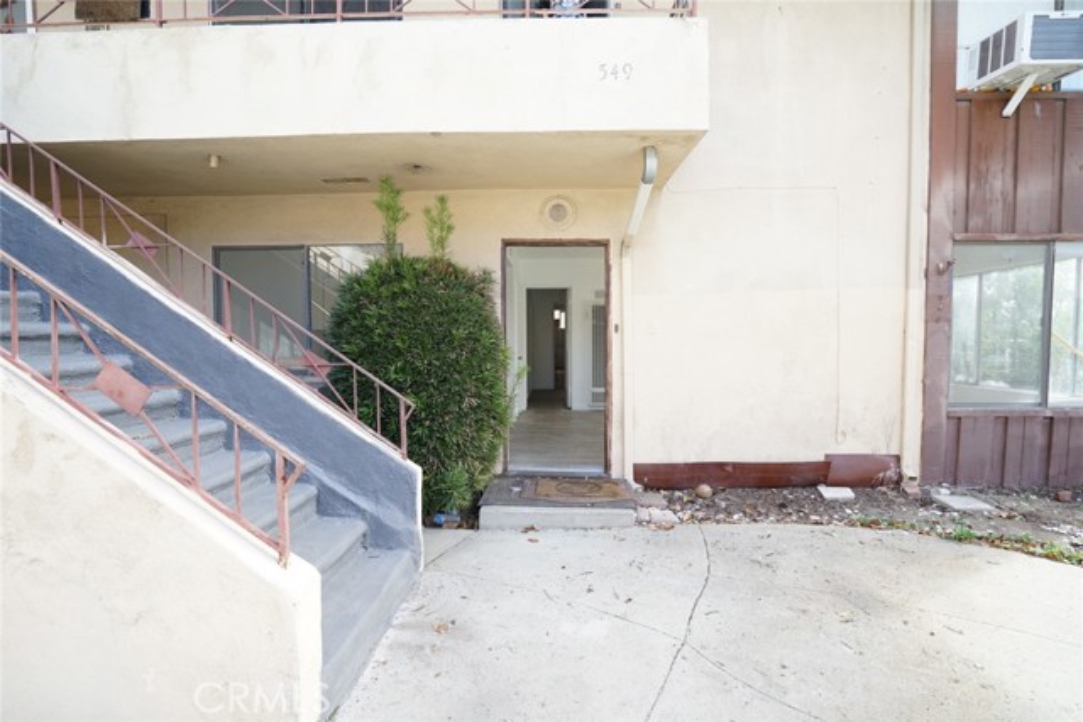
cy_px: 361
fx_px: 481
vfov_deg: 73.8
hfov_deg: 96.7
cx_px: 542
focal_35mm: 16
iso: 100
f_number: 4.5
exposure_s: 1/60
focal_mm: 16
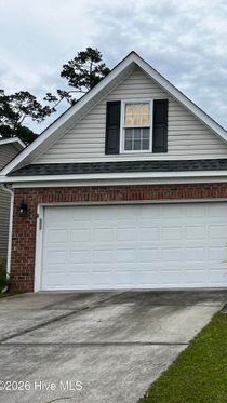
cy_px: 202
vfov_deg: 52.8
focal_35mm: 38
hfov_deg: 27.7
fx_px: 406
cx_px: 266
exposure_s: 1/2899
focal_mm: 5.1
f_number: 1.6
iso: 50
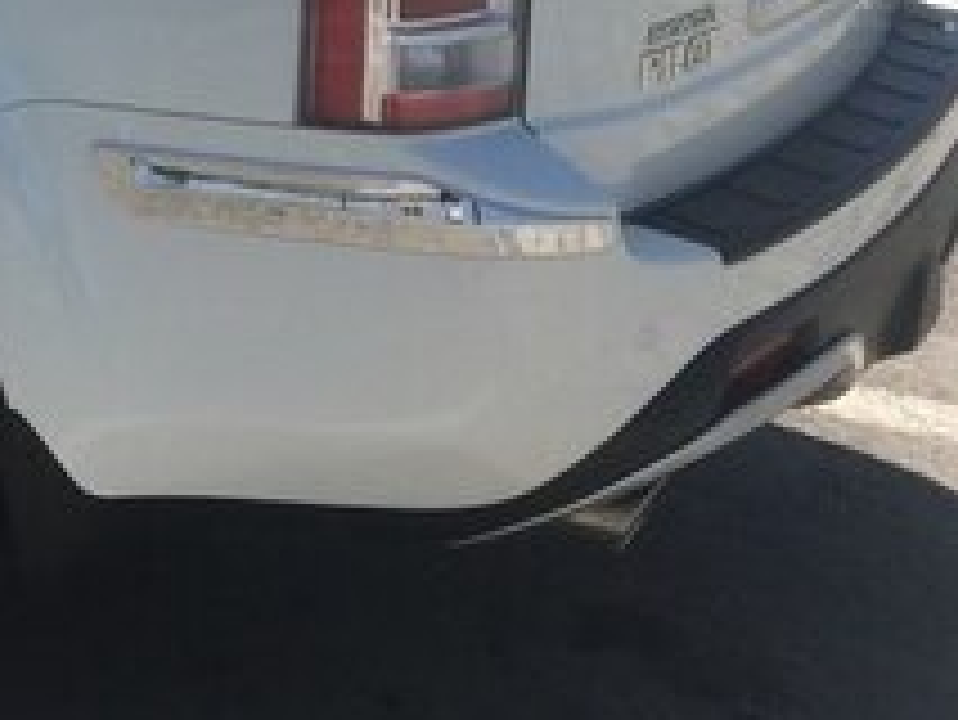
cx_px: -360
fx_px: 2492
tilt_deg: -8.6
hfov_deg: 19.7
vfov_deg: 15.6
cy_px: -209
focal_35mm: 90
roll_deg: +0.5
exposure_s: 1/1972
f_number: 2.2
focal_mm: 4.15
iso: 25
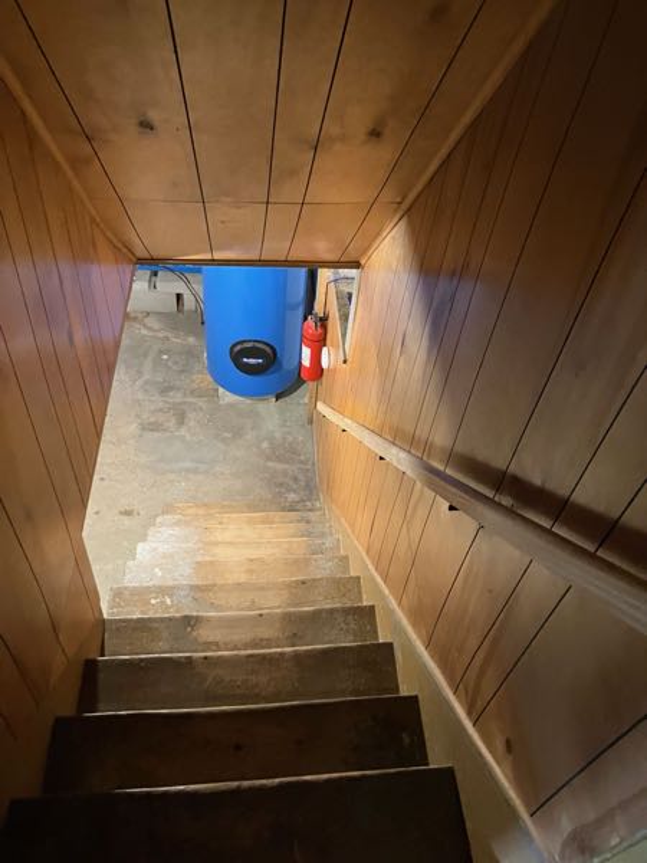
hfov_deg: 49.7
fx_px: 698
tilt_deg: -46.0
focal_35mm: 28
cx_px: 324
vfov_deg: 63.4
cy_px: 432
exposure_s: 1/30
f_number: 1.8
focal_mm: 3.99
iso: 500
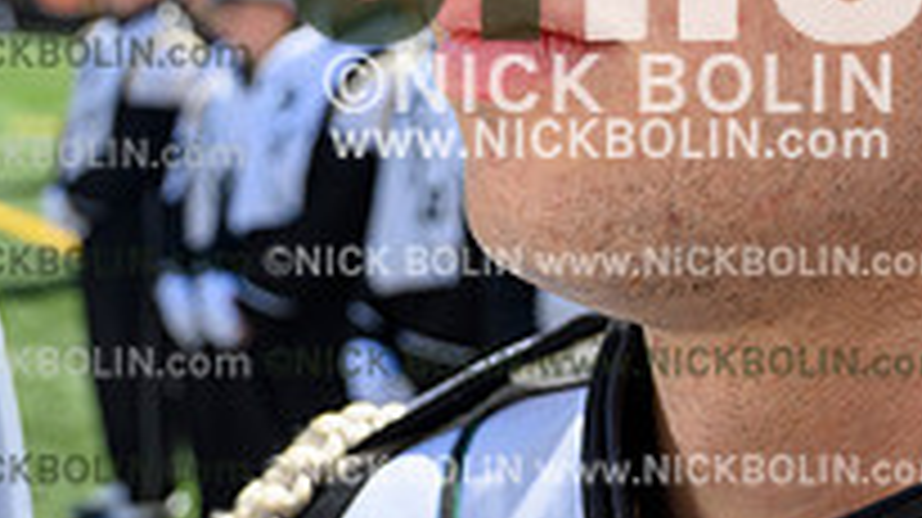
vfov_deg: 16.4
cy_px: -54
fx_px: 1735
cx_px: 607
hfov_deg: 29.6
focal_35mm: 71
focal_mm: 24
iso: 100
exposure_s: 1/500
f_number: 5.6
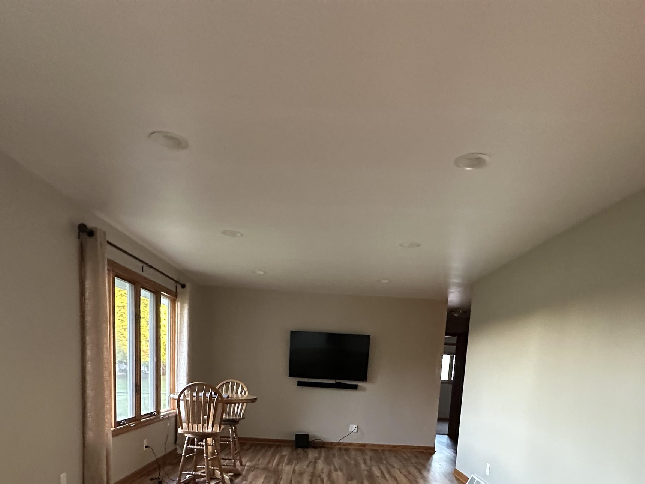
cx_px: 332
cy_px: 432
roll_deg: -2.8
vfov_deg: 49.2
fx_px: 466
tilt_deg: -7.6
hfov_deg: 69.4
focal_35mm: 25
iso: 800
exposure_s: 1/60
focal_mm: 2.22
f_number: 2.2
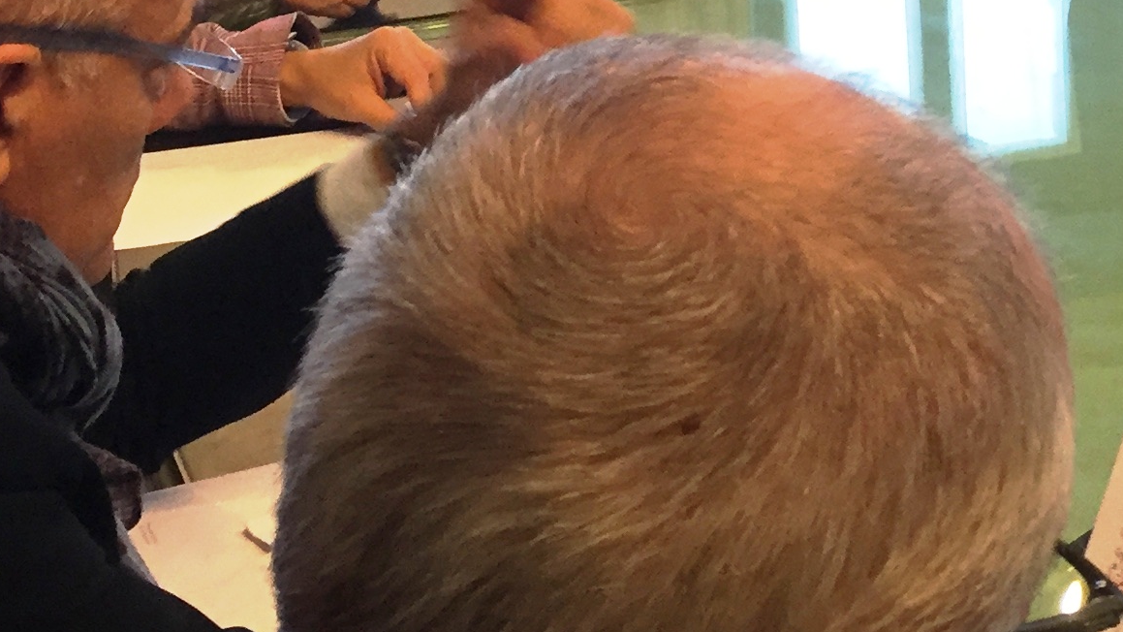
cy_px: -161
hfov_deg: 23.2
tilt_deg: -13.2
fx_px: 2650
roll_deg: +0.3
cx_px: 1041
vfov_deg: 13.2
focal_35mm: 89
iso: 160
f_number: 2.2
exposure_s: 1/33
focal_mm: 4.15
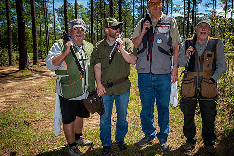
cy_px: 79
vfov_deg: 42.2
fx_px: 201
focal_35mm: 31
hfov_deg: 59.9
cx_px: 140
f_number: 5
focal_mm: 25
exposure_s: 1/250
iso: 100
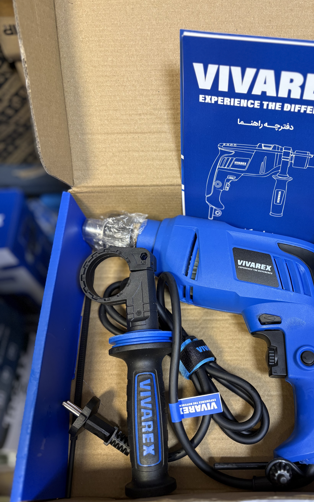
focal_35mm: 30
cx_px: 205
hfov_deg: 41.4
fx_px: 411
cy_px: 268
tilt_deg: -60.9
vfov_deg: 62.8
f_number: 1.6
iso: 160
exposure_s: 1/50
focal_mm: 5.96
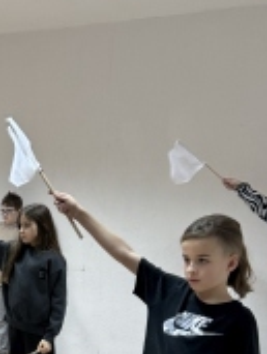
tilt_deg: -6.2
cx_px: -56
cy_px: 292
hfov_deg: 16.8
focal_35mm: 84
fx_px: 861
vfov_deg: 22.9
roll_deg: +0.0
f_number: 1.78
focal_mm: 6.86
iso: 160
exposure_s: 1/50
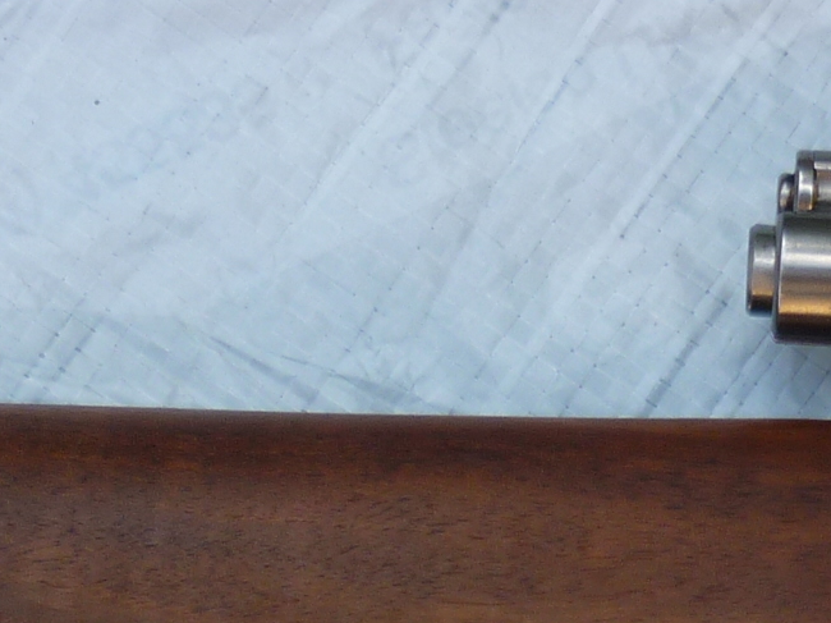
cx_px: 653
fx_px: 3120
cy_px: 742
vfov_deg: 11.2
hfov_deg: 15.1
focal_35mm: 130
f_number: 2.8
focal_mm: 5.5
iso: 80
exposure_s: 1/125
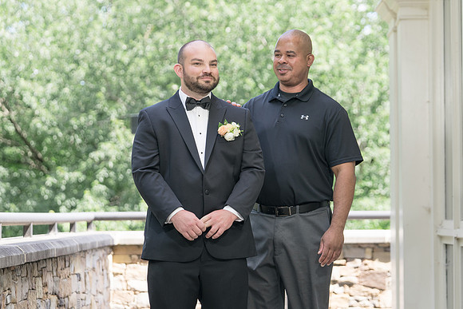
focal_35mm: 116
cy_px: 171
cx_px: 231
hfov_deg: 17.7
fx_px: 1486
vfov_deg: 11.9
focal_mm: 104
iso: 200
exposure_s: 1/250
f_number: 4
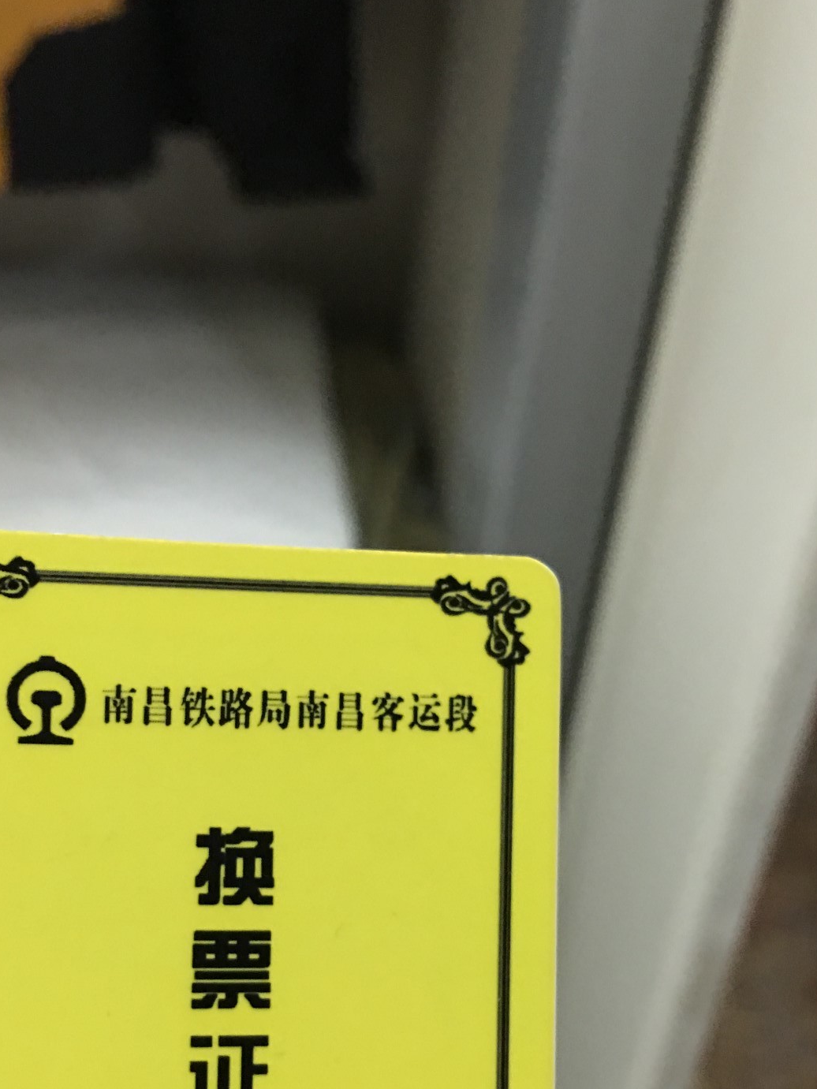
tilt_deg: -33.1
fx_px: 1353
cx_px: 349
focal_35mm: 43
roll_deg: -6.1
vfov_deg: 43.0
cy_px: 762
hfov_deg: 33.5
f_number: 2.2
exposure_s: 1/4
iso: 125
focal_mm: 4.15
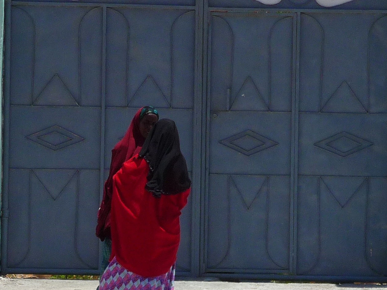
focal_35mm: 486
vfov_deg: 3.1
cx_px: 150
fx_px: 5433
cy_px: 219
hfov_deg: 4.1
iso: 100
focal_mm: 30.5
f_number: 4.8
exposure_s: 1/1000
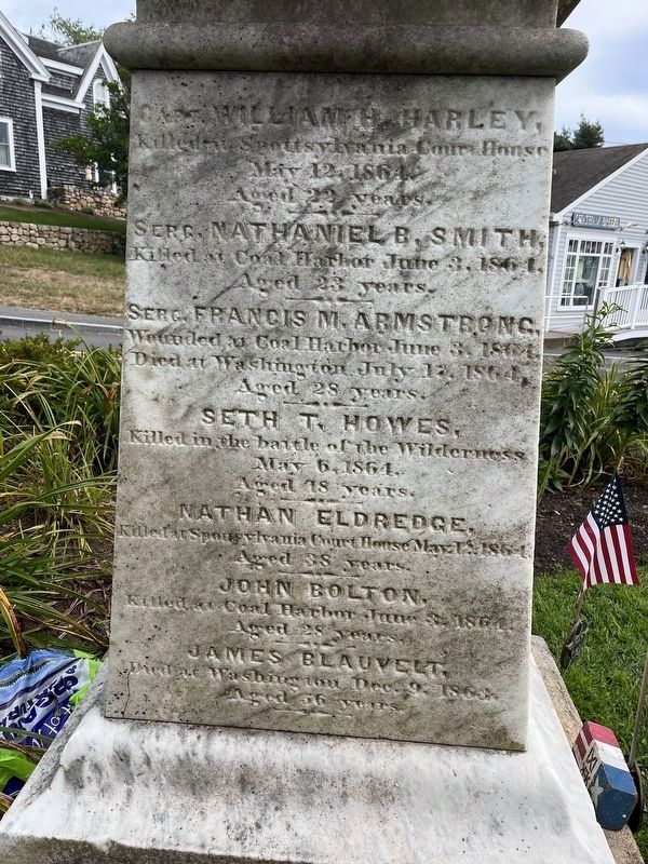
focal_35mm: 26
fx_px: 649
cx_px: 324
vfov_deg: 67.3
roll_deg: -0.7
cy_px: 432
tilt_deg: -14.8
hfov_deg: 53.1
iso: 50
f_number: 1.6
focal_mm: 5.1
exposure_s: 1/1923
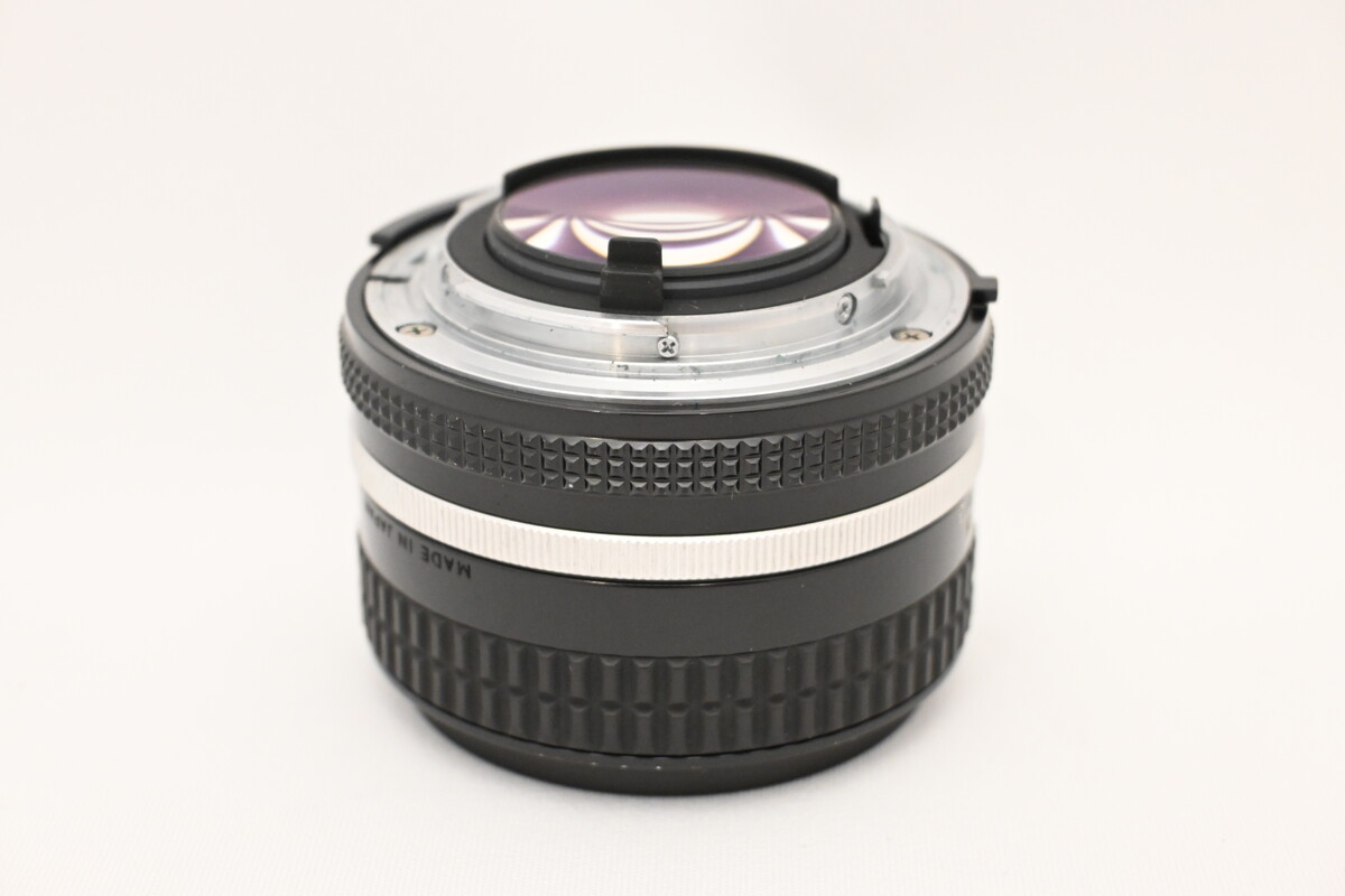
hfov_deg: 34.2
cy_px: 448
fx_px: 2185
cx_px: 672
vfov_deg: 23.2
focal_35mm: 58
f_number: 5.6
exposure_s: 1/100
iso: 3200
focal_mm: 39
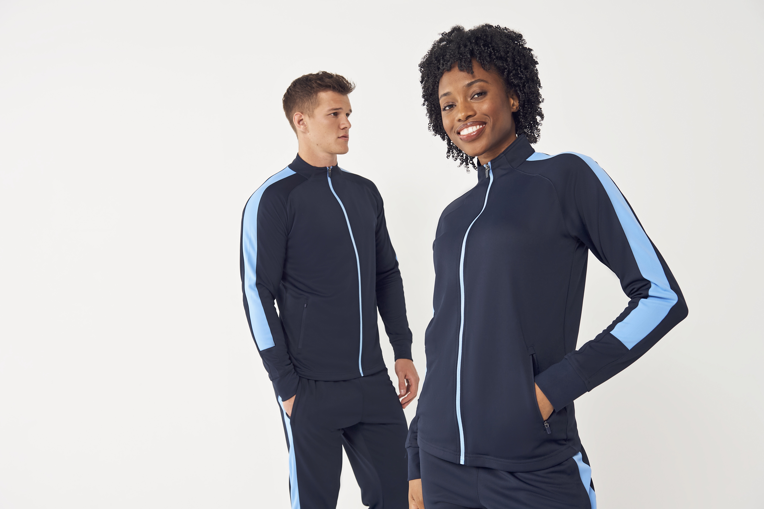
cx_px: 382
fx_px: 721
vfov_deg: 38.9
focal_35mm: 34
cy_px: 254
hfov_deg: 55.8
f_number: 5.6
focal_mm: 34
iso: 160
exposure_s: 1/200
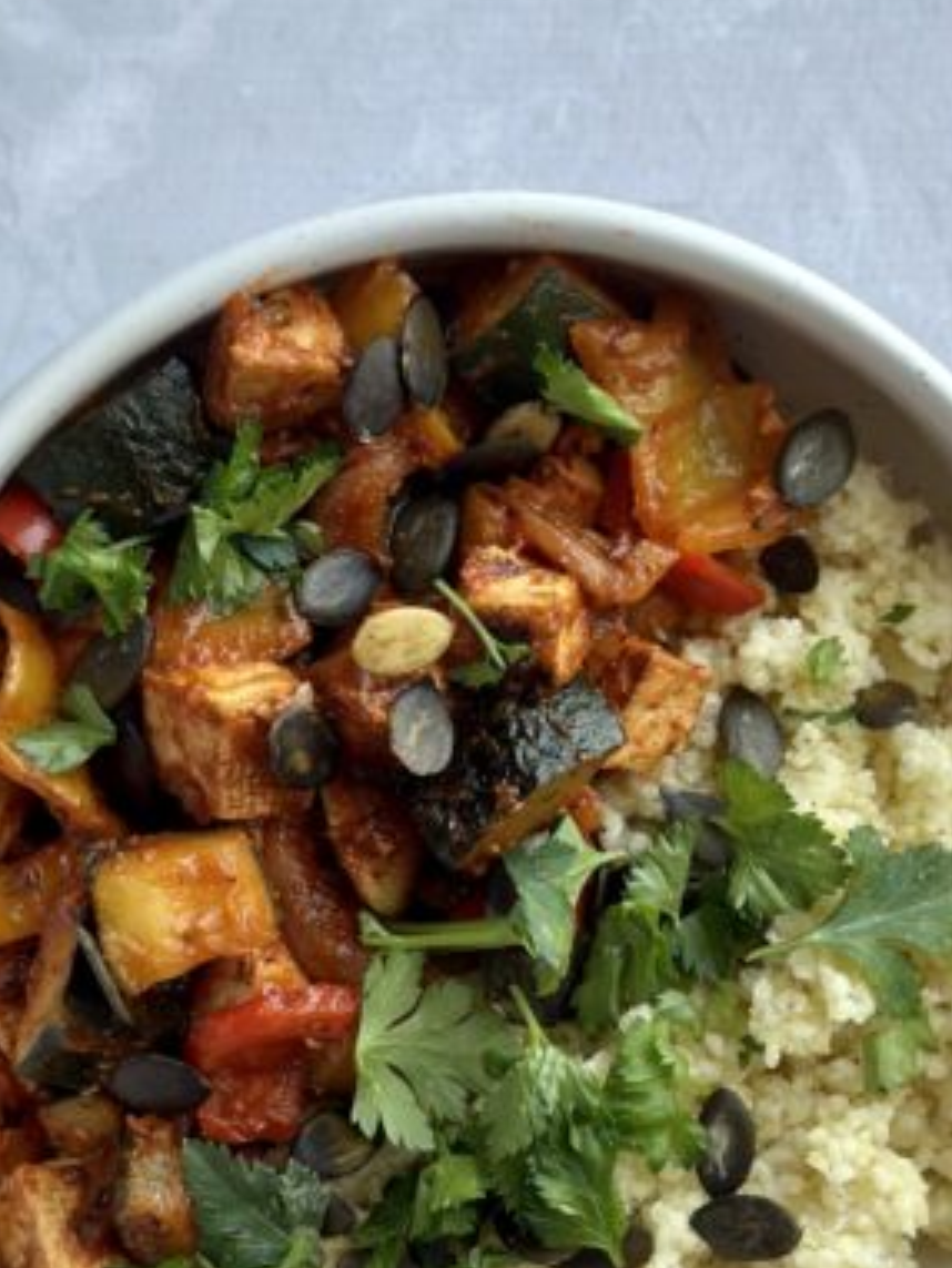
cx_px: 509
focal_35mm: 84
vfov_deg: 23.2
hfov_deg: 17.6
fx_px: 3078
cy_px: 789
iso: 125
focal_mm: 6.86
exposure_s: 1/121
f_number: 1.78
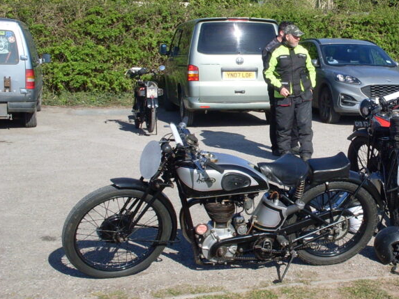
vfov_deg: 21.6
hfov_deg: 27.6
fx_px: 784
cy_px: 125
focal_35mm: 68
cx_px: 355
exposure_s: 1/180
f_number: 8.4
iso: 80
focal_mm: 6.3
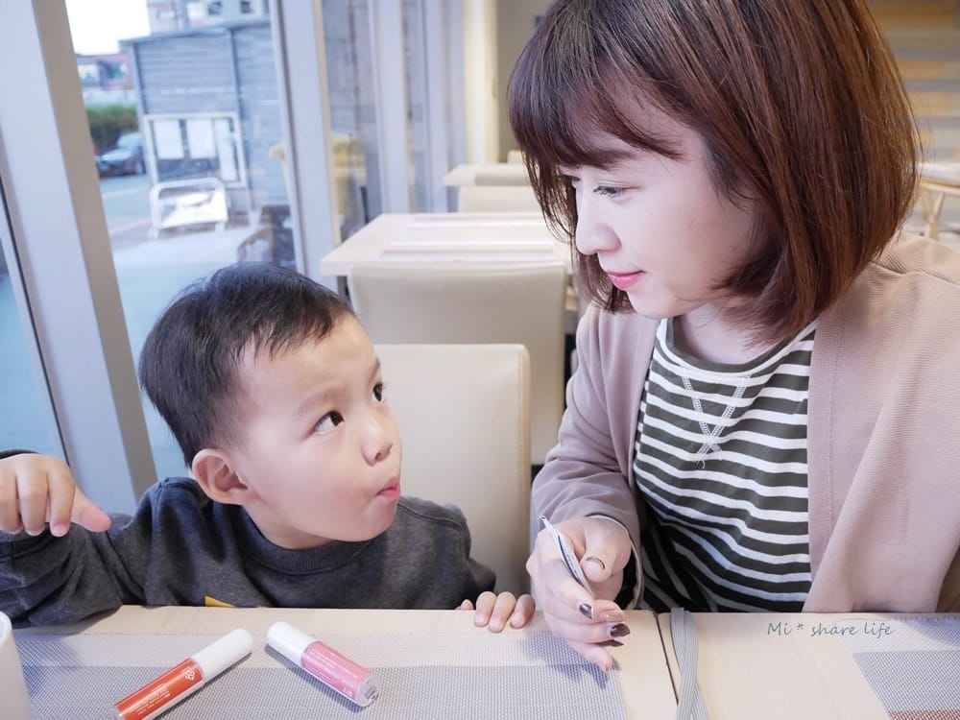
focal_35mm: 24
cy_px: 360
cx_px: 480
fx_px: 666
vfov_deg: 56.8
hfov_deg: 71.6
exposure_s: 1/60
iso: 2000
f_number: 3.5
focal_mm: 12
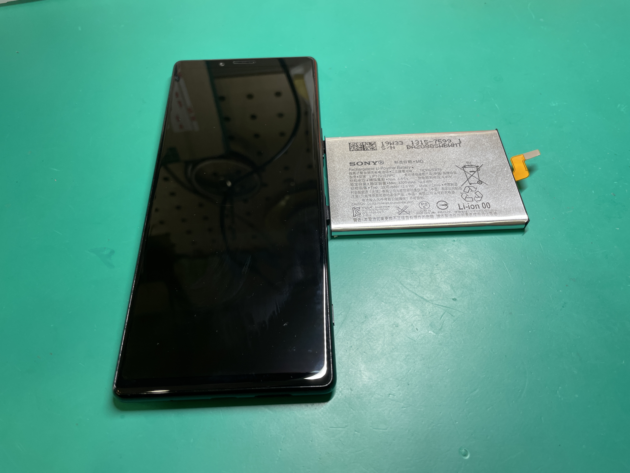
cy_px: 236
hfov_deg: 67.3
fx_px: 473
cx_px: 315
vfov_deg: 53.1
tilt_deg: -56.2
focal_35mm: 26
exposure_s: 1/61
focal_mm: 4.2
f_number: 1.6
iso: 40
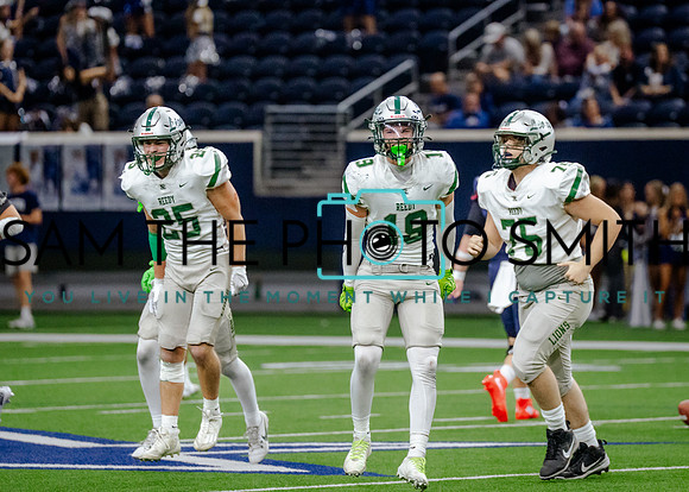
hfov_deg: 5.8
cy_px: 180
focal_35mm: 345
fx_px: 6757
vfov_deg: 4.2
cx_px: 405
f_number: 2.8
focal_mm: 200
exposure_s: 1/1250
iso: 3200
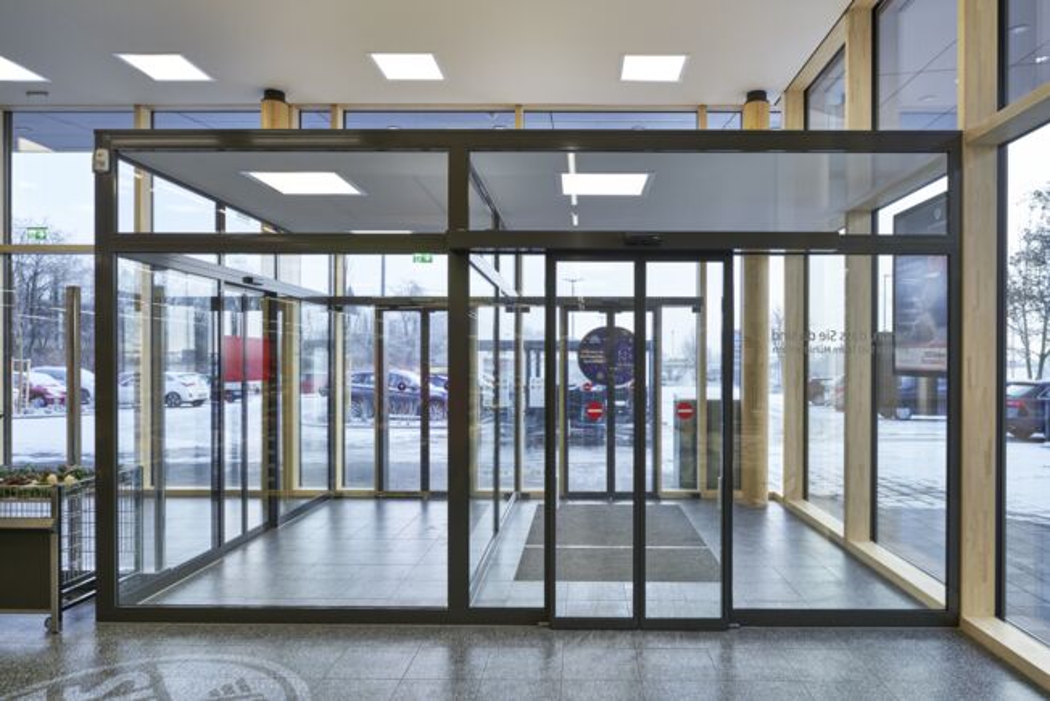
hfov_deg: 73.7
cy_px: 350
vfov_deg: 53.2
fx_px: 700
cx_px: 525
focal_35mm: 24
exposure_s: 1/20
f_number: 8
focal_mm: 24
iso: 100
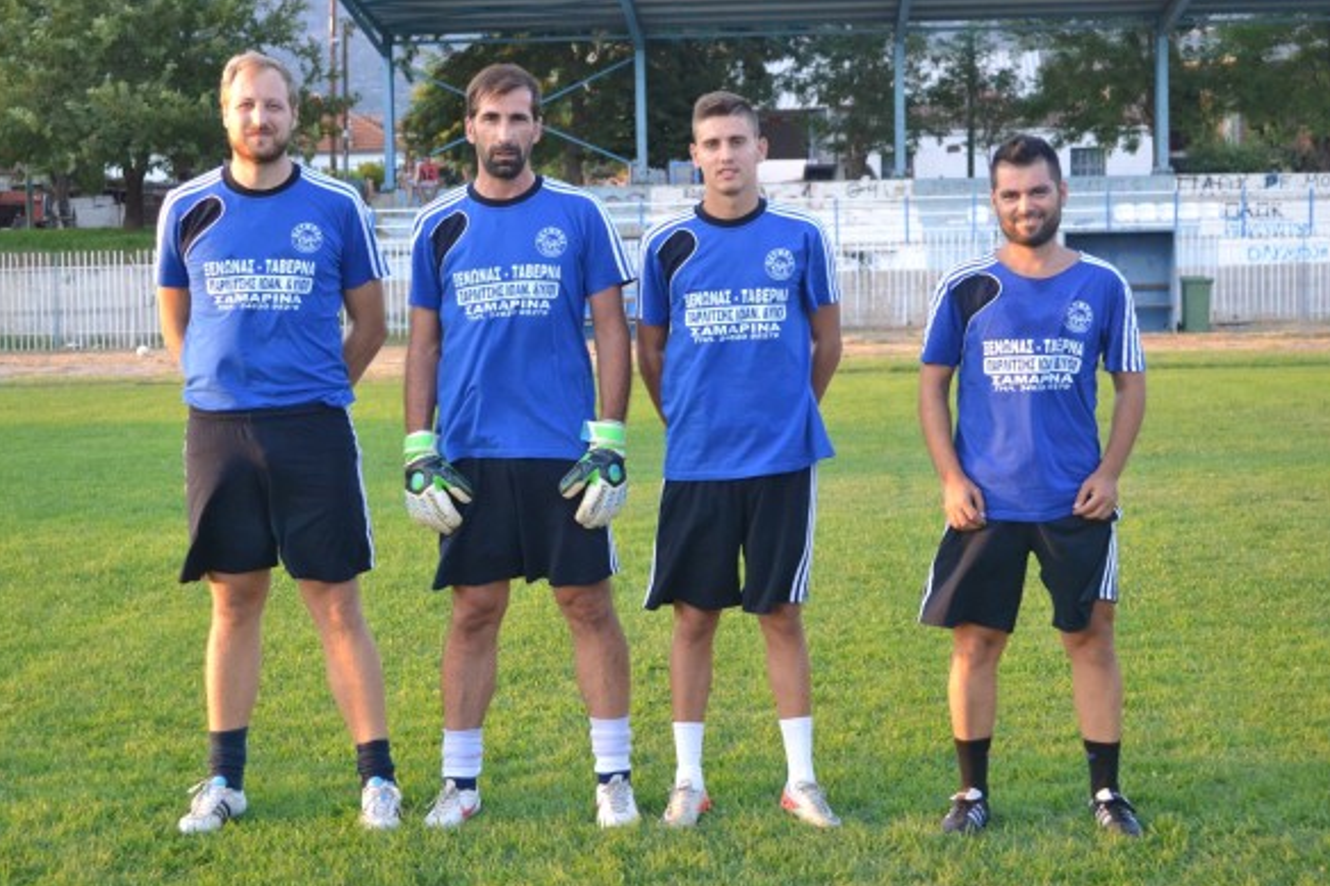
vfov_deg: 22.2
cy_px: 425
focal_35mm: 61
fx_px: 2253
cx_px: 622
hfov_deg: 32.9
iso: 2000
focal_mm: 36
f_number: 5
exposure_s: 1/500
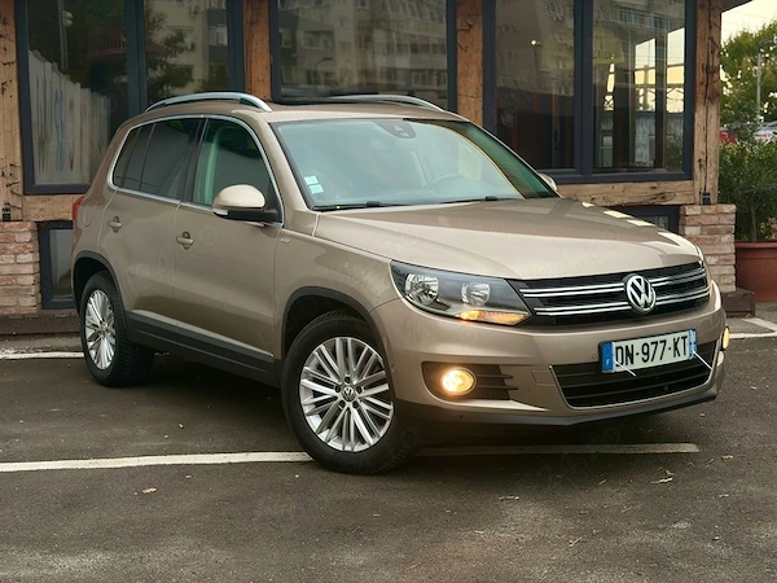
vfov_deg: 28.0
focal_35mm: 52
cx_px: 388
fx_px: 1167
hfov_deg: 36.8
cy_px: 292
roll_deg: +1.1
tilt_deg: -6.5
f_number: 1.6
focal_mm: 5.96
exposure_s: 1/116
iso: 50
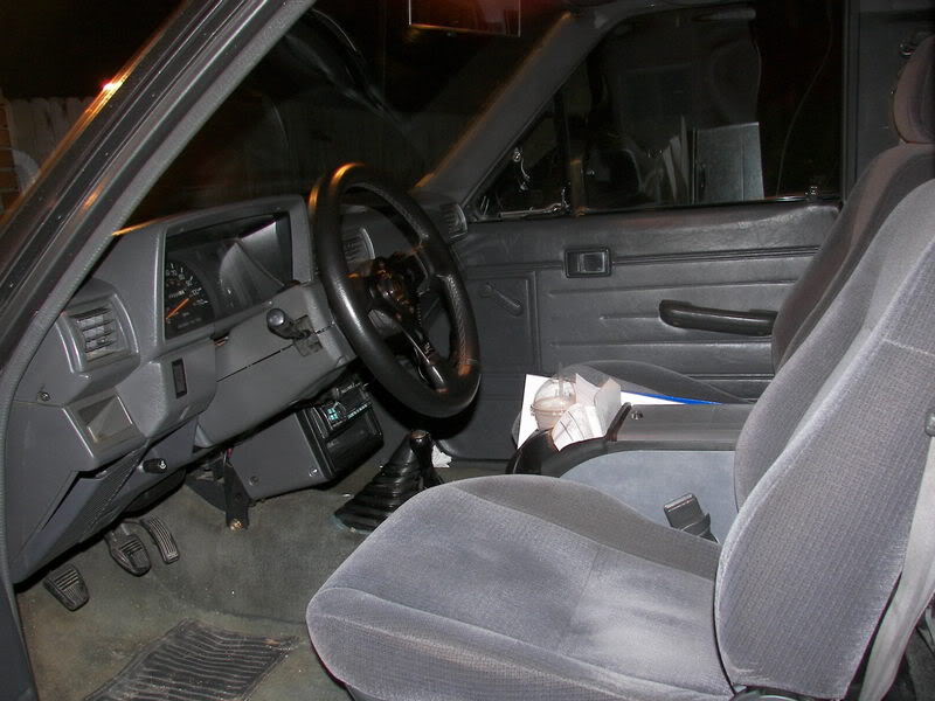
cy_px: 350
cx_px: 468
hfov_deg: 51.4
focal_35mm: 36
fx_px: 972
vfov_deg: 39.7
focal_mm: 6
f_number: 2.8
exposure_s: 1/2
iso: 100
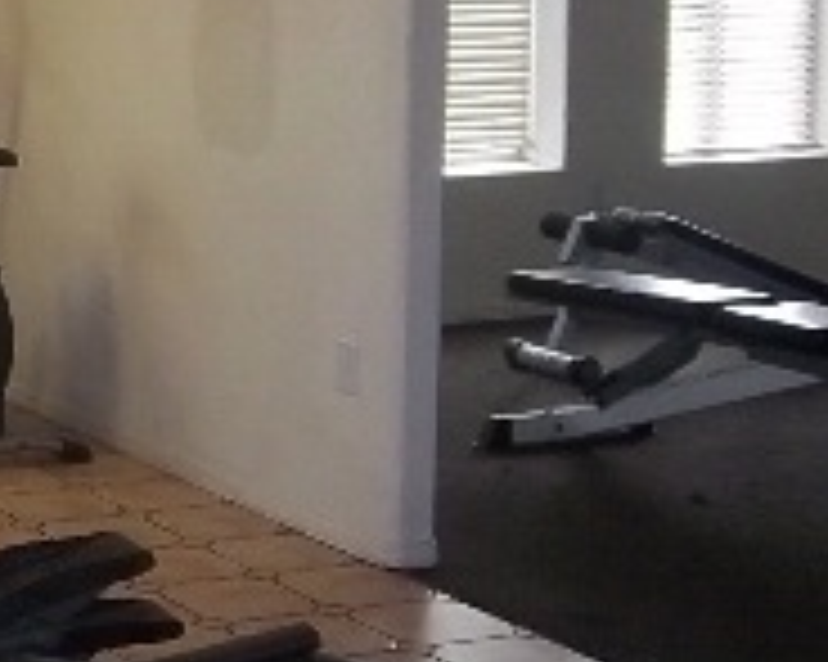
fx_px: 2327
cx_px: -315
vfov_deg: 16.0
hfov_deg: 18.5
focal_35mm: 95
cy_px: 99
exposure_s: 1/40
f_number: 3.5
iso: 160
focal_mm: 5.1
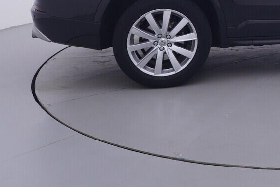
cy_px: -43
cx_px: 307
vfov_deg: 21.8
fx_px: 446
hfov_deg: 31.1
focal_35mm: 57
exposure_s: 1/80
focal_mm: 15
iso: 200
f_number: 5
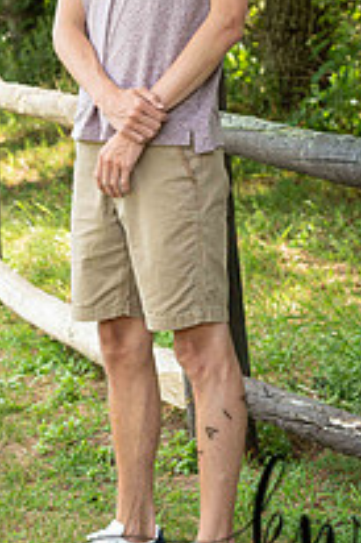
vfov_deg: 11.0
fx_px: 2802
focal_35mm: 186
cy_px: 95
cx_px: 155
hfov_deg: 7.4
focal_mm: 85
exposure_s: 1/200
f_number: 6.3
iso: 500
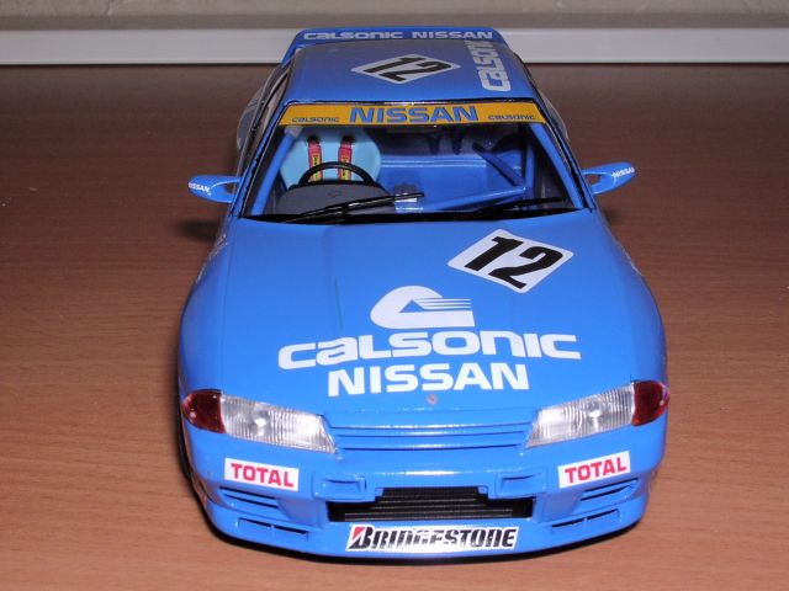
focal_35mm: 63
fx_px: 1436
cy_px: 296
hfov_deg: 30.7
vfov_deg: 23.3
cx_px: 394
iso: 100
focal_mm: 9.6
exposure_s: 1/60.1
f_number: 7
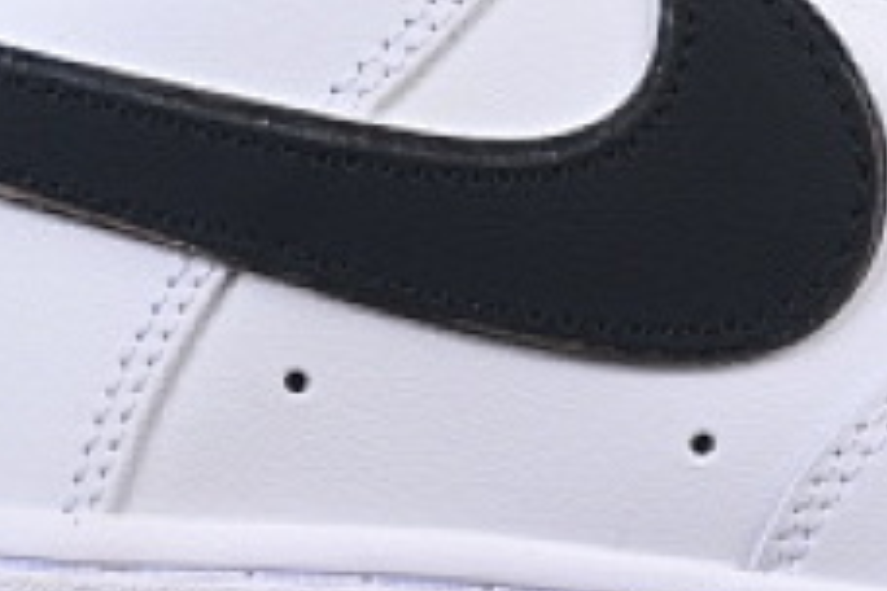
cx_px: 809
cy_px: 86
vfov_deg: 3.9
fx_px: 8746
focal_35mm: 355
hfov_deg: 5.8
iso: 160
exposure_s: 1/100
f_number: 8
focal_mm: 50
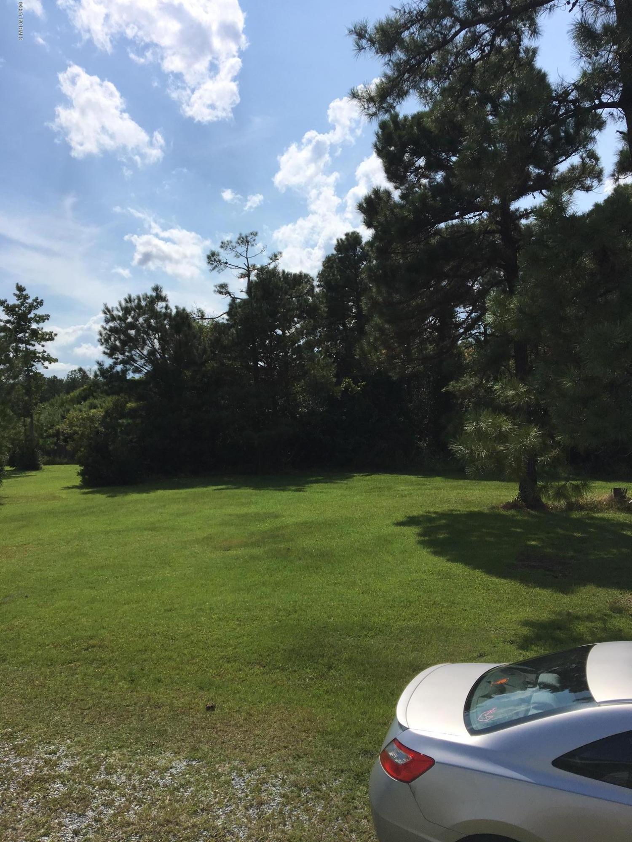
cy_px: 421
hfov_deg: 48.2
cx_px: 316
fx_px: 706
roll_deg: +1.9
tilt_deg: +1.3
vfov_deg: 61.7
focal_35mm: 29
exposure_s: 1/4808
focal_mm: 4.15
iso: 25
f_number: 2.2
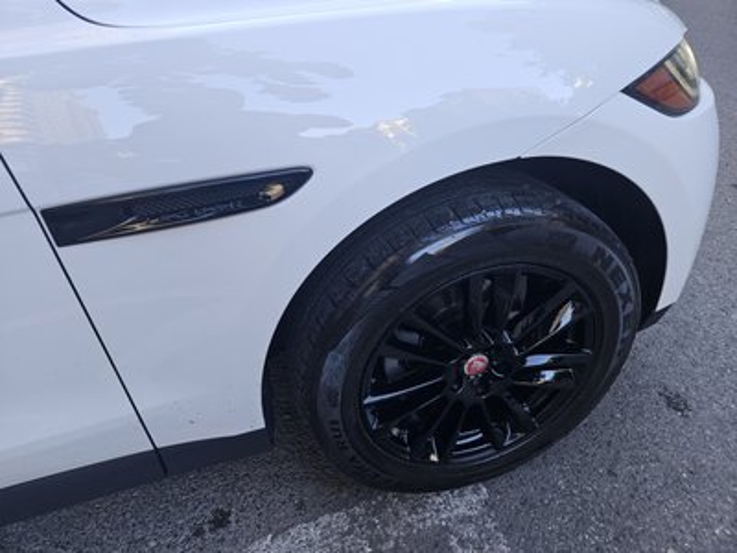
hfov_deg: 73.9
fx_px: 490
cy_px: 276
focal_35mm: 23
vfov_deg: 58.9
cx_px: 368
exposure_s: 1/180
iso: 64
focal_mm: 5.4
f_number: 1.8
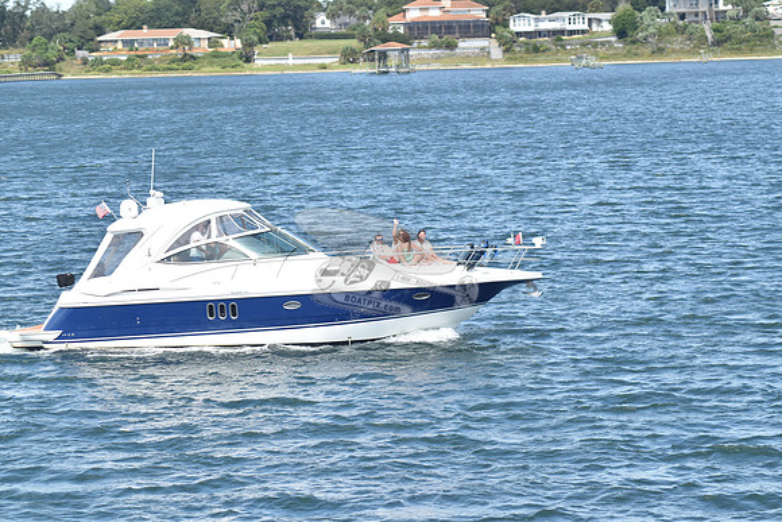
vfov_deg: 9.2
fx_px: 3259
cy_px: 261
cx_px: 391
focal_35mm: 150
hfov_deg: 13.7
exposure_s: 1/1000
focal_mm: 100
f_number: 8
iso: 400
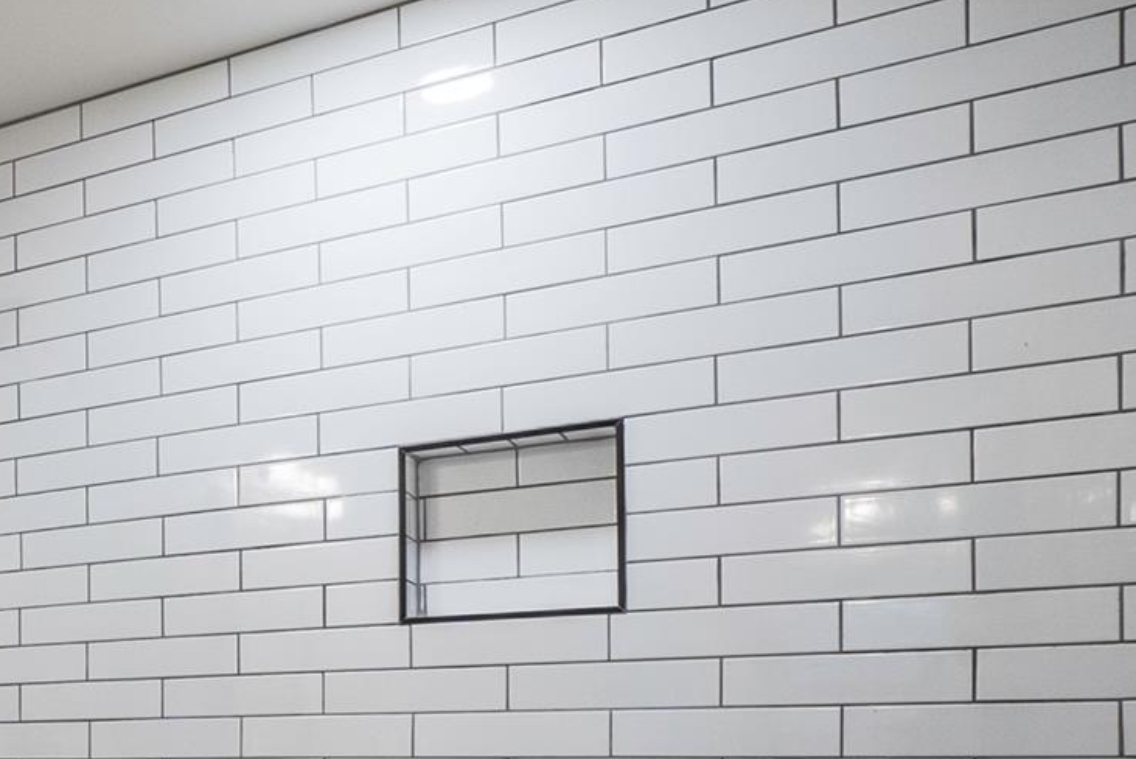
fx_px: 1326
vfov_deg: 29.8
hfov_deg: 35.3
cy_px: 755
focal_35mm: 42
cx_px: -264
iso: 200
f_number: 11
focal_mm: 10
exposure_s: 1/30
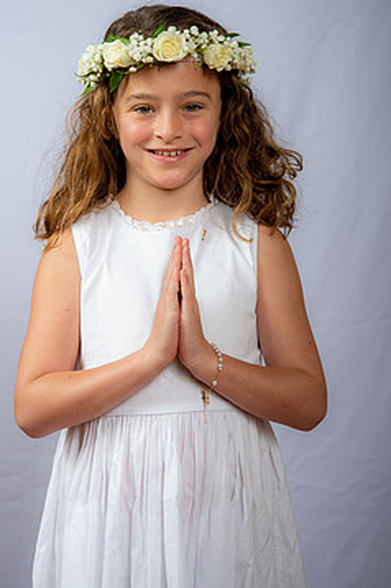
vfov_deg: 23.1
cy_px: 256
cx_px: 183
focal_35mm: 88
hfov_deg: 15.5
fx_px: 1436
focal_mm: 70
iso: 250
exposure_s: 1/200
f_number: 6.3
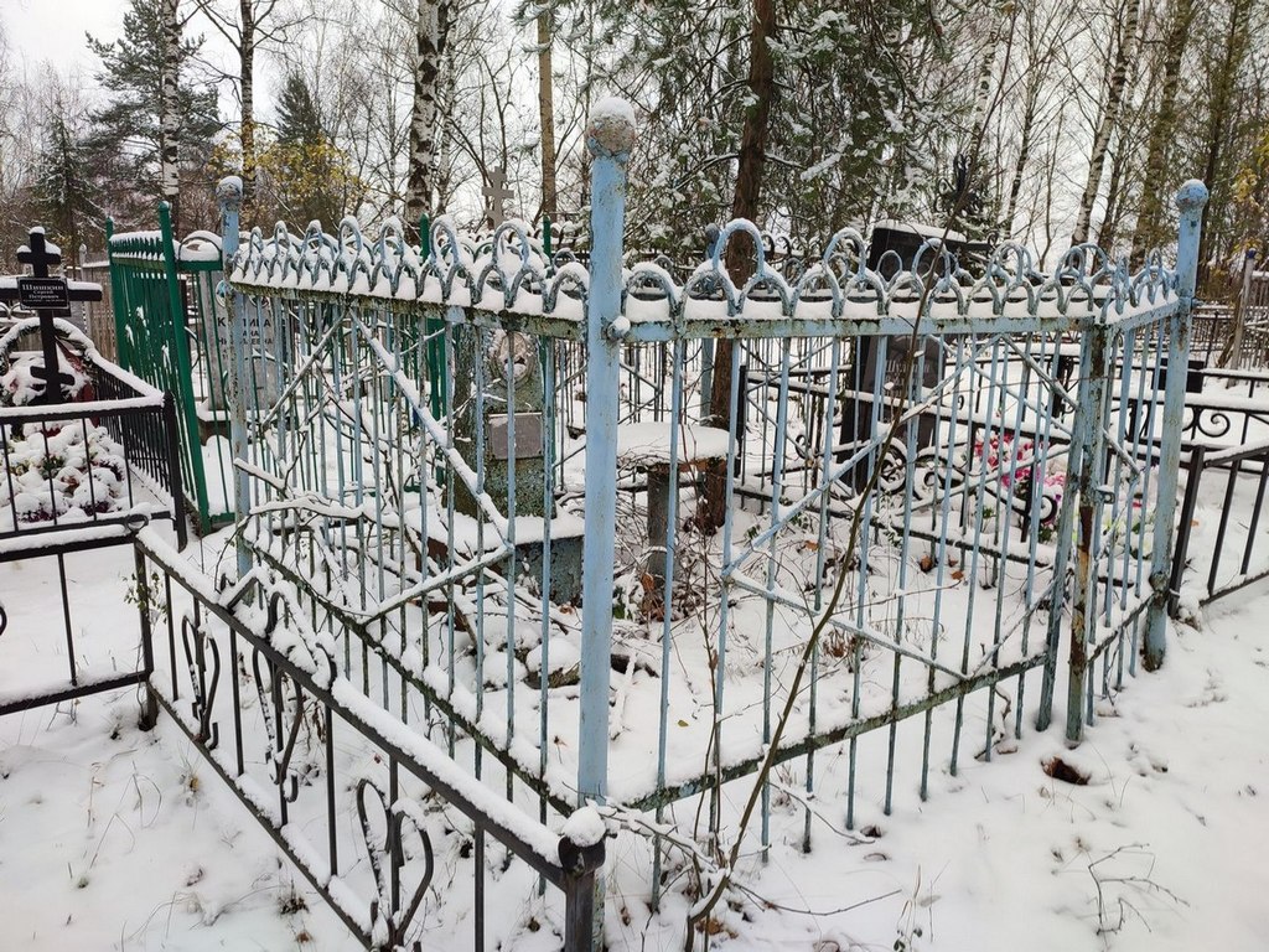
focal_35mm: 25
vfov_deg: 54.9
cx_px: 634
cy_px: 476
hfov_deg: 69.4
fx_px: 916
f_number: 1.9
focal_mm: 6.04
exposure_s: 1/100
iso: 80
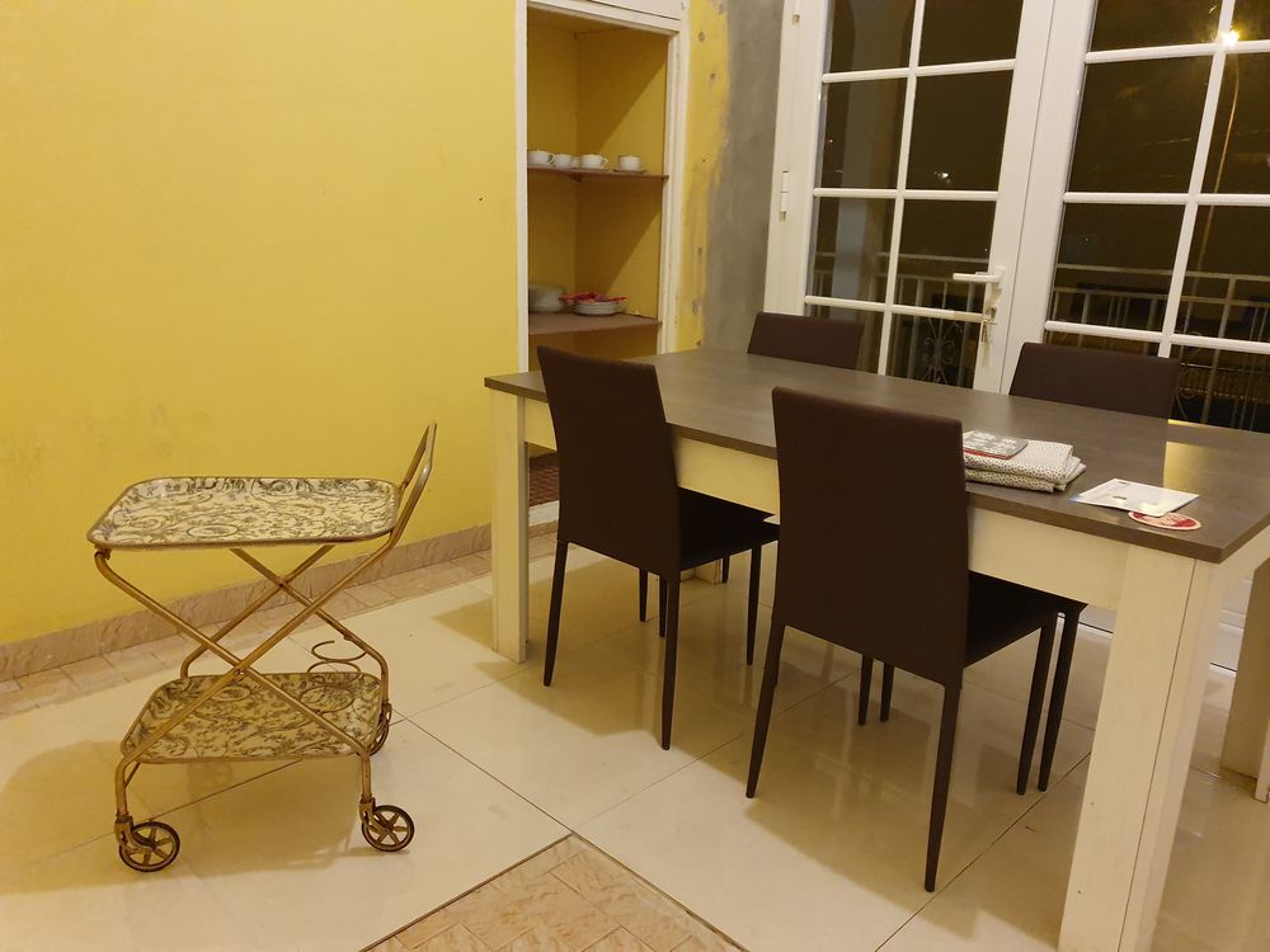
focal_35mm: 26
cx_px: 635
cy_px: 476
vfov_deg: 53.1
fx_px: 954
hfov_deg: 67.3
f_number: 1.5
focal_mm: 4.32
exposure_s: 1/50
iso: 800
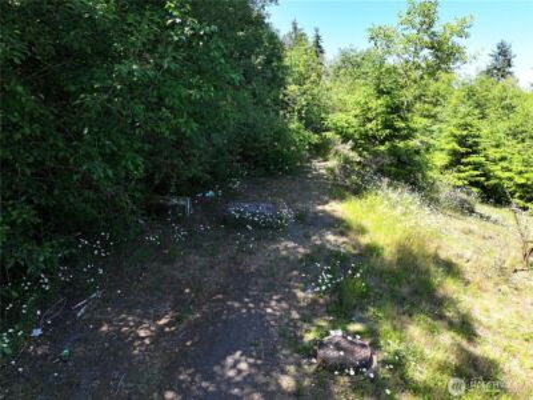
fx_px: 370
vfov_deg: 56.8
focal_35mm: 24
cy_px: 200
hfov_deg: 71.6
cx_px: 266
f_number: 2.8
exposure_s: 1/800
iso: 190
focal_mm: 12.29
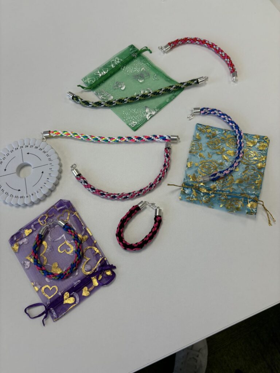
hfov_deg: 53.1
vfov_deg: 67.3
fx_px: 280
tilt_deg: -71.0
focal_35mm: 26
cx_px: 140
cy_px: 186
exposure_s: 1/190
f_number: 1.6
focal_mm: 5.96
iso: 40
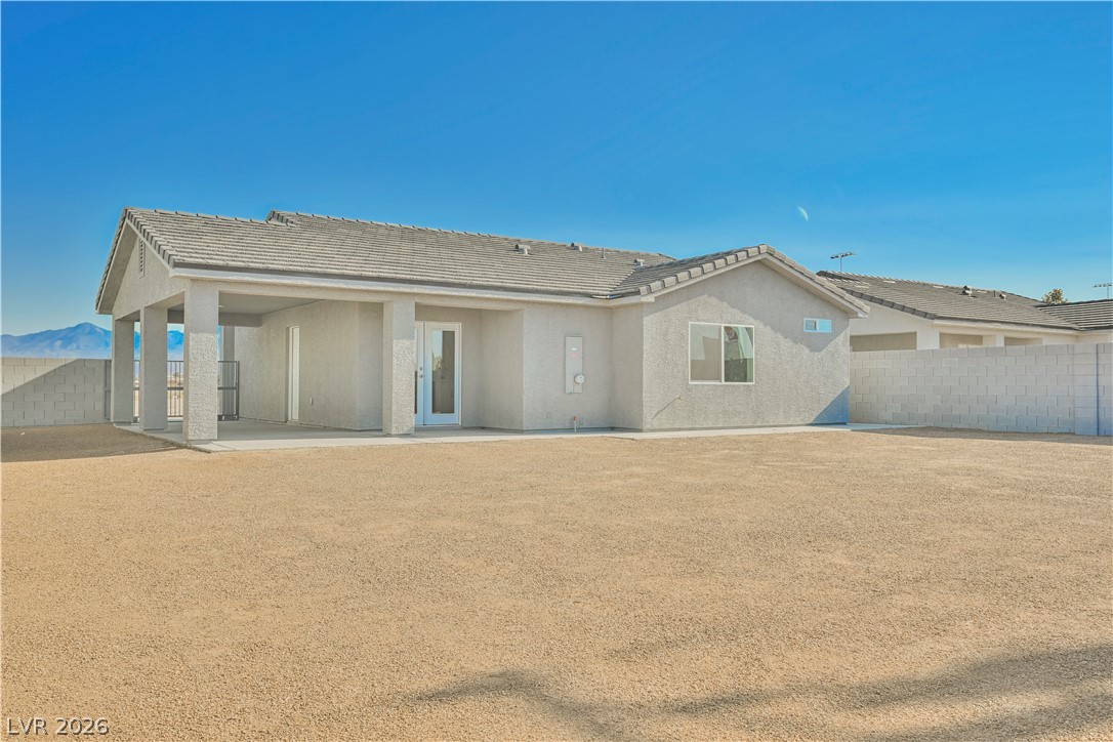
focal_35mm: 27
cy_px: 371
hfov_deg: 67.4
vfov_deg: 47.9
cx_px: 556
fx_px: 835
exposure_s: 1/160
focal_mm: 27
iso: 64
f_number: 8
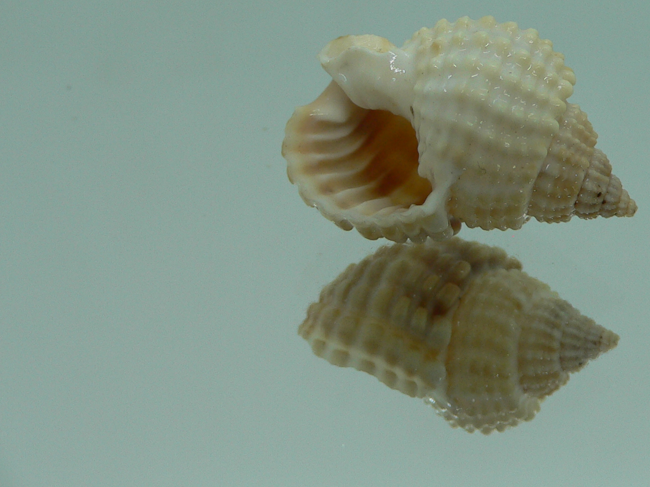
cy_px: 162
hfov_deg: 35.0
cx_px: 457
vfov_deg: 26.9
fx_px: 1014
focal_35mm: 54
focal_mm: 4.6
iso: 80
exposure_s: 1/60
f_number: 2.8
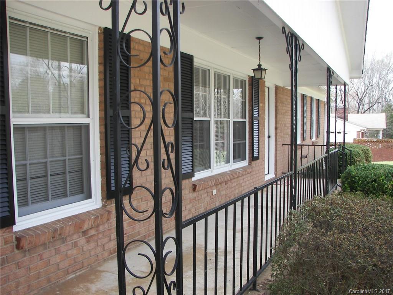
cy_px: 148
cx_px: 196
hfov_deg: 51.4
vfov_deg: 39.7
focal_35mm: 36
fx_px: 409
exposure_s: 1/200
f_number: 2.8
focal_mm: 6
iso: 50
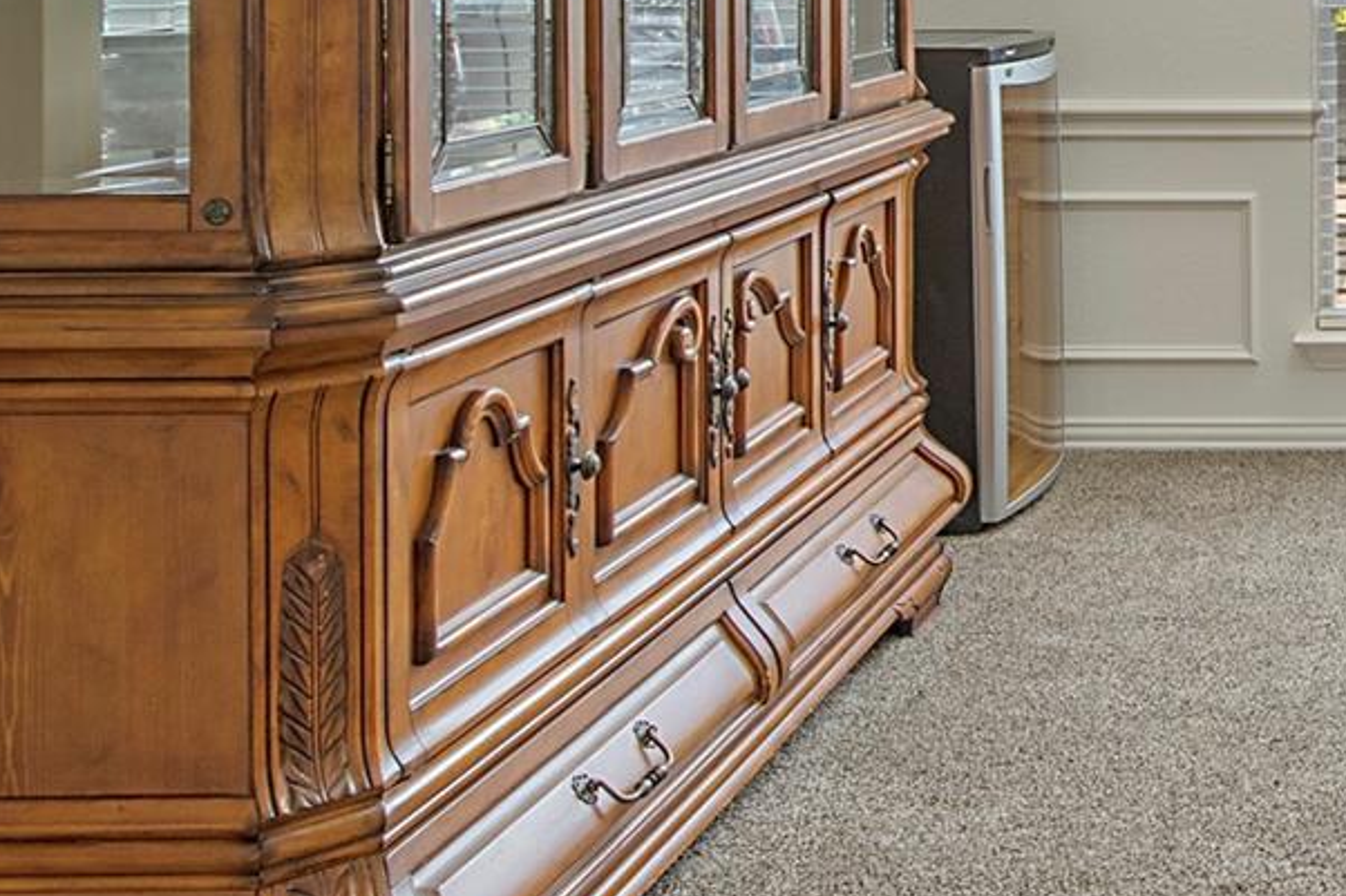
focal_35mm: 51
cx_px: 1610
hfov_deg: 32.3
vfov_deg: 24.7
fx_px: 1906
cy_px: -84
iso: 100
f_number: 8
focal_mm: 10
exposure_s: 1/25
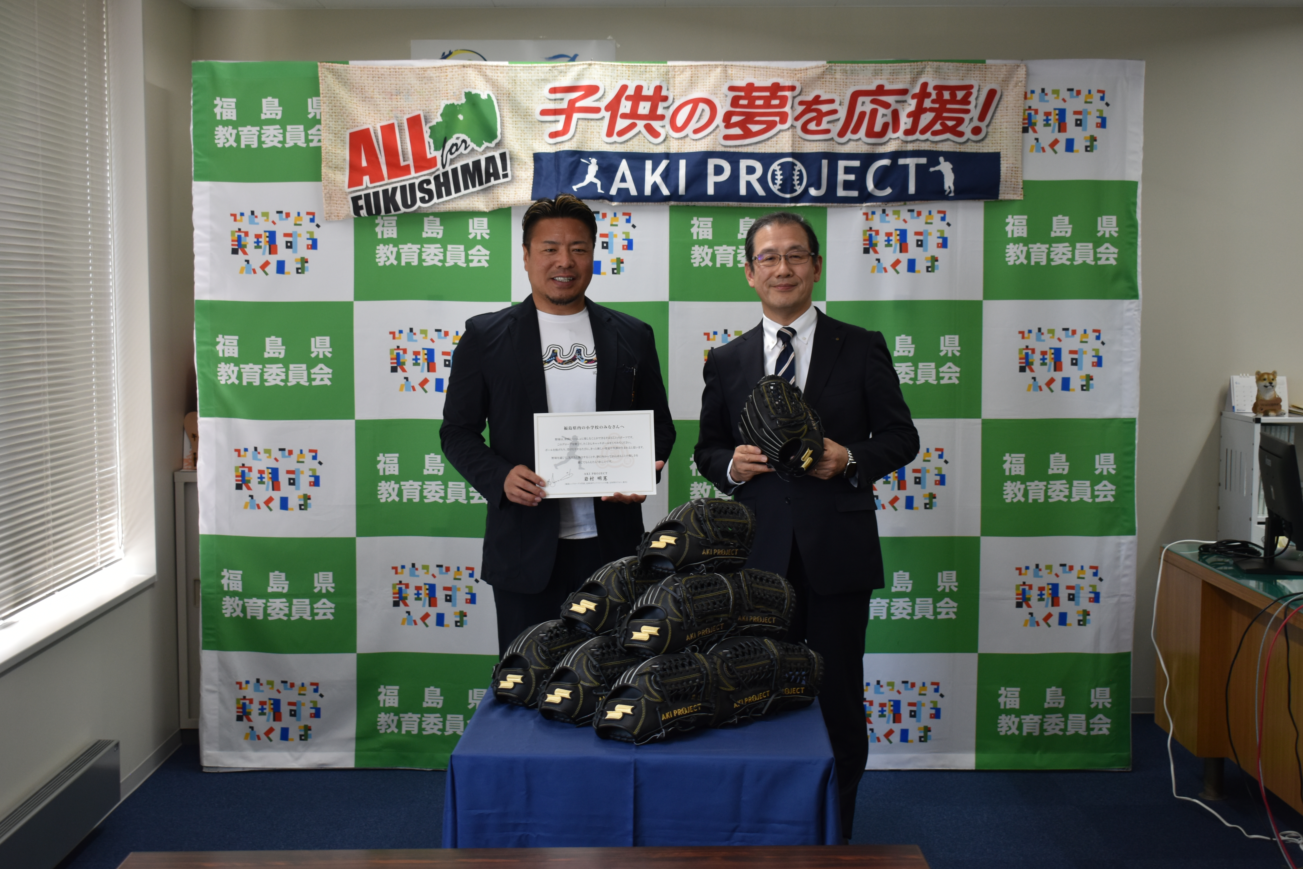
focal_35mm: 46
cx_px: 652
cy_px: 434
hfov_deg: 42.3
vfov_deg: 28.9
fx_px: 1683
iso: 400
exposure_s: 1/100
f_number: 5
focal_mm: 31
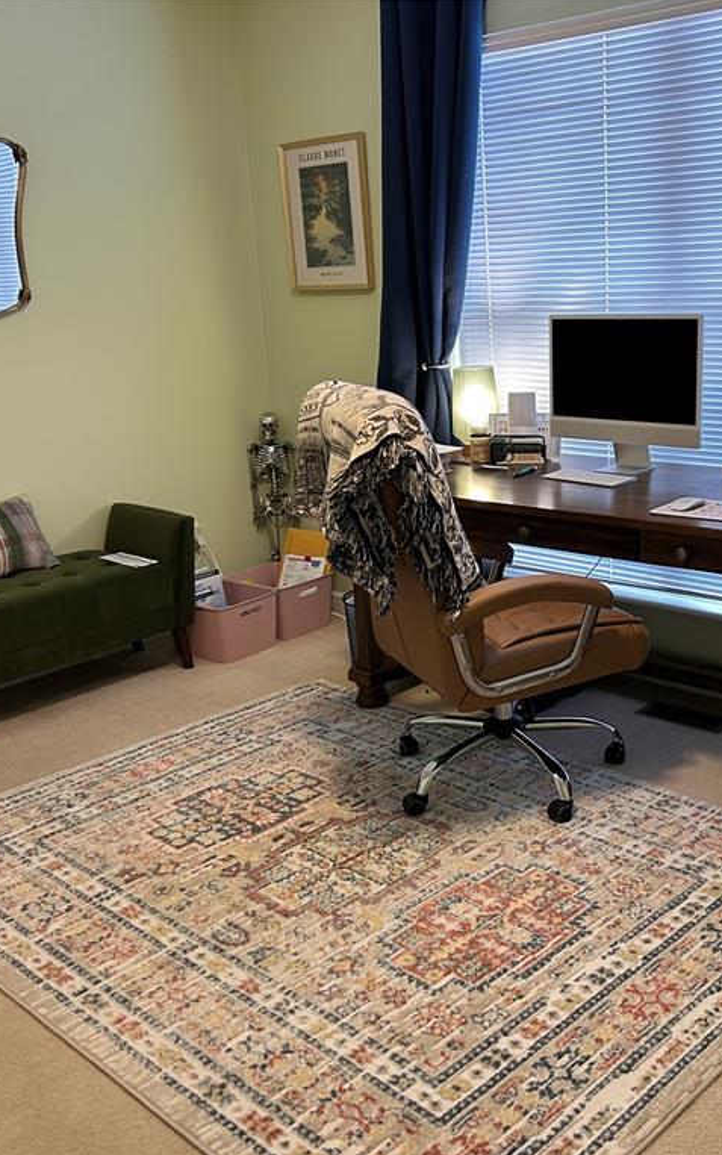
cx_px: 465
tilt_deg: -16.2
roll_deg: +3.1
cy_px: 578
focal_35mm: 37
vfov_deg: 52.7
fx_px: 1165
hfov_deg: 34.2
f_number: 1.5
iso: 160
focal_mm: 5.7
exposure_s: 1/60
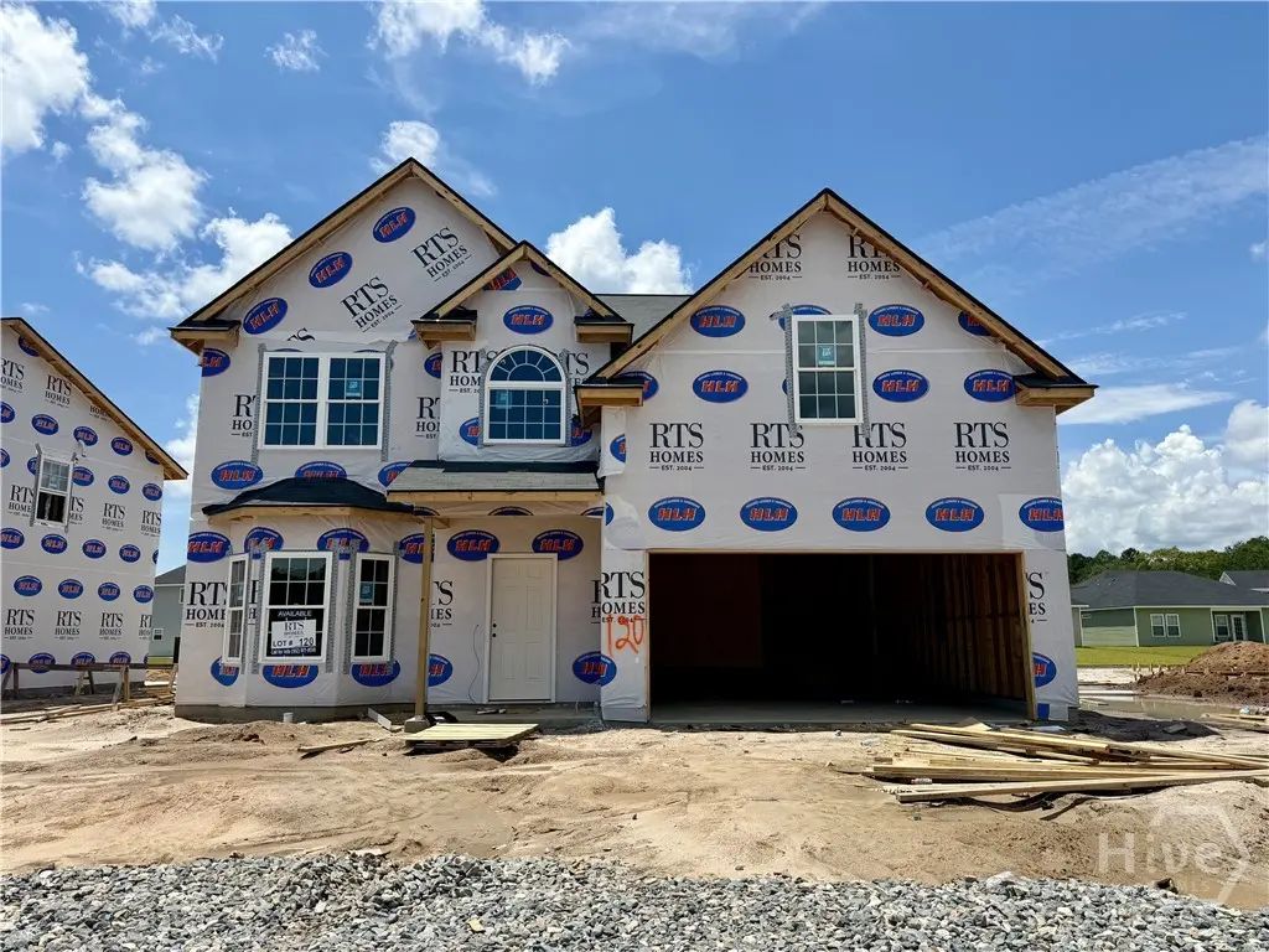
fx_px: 880
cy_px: 476
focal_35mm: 24
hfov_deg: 71.6
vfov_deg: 56.8
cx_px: 634
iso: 80
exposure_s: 1/7353
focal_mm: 6.76
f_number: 1.78
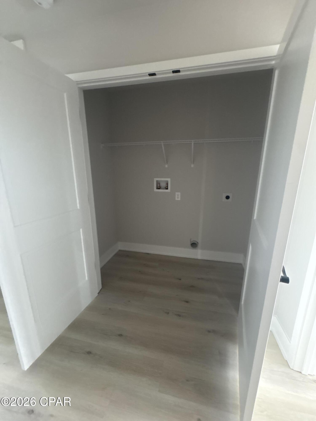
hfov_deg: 85.7
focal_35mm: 14
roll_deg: -0.4
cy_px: 210
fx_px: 170
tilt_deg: -11.9
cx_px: 158
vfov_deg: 102.1
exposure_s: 1/60
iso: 1000
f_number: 2.2
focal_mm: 2.22
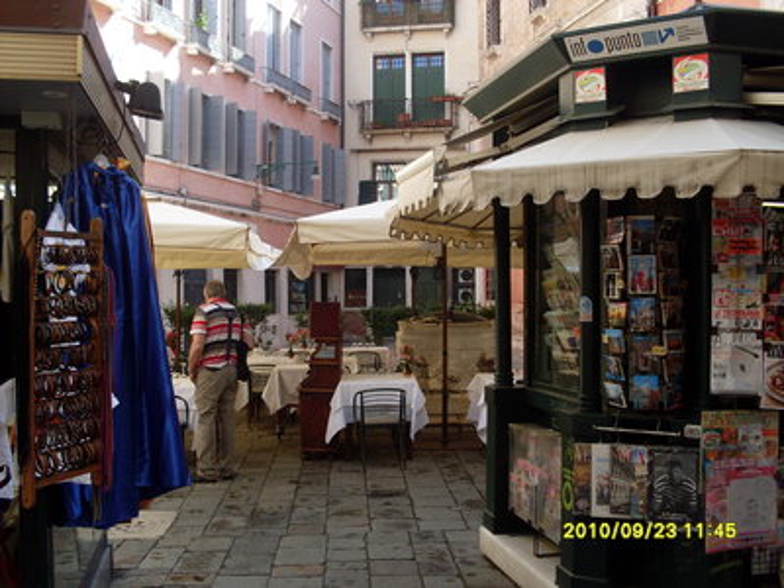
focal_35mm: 38
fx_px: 861
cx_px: 392
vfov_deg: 37.7
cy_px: 294
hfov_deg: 49.0
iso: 80
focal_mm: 6.3
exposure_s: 1/250
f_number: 2.8
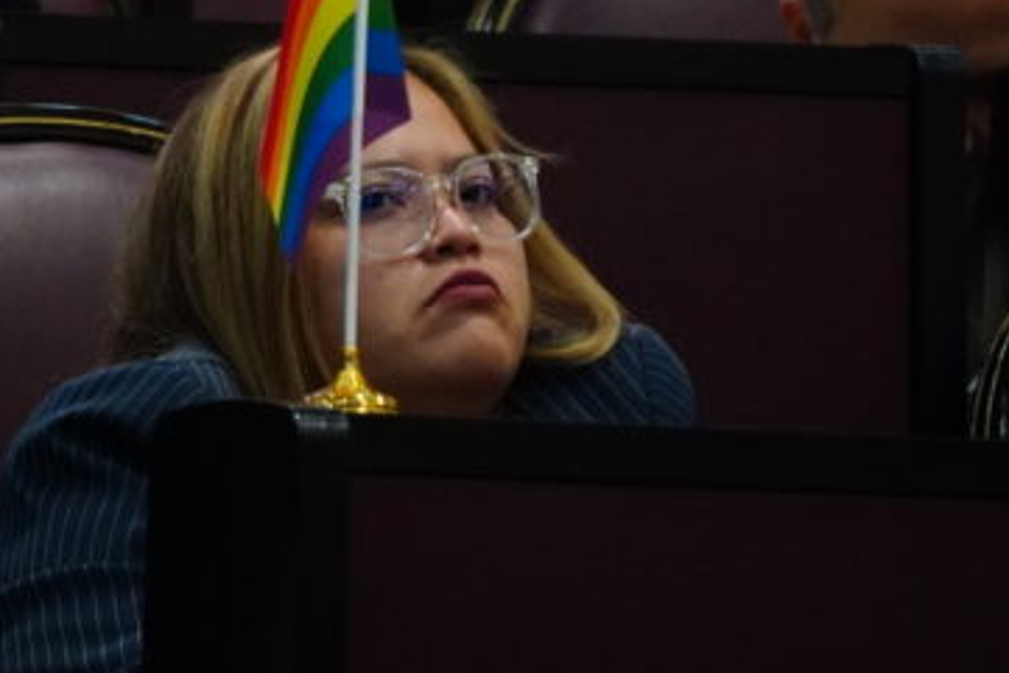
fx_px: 18813
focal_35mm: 671
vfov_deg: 2.1
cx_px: 288
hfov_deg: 3.1
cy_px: 40
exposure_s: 1/160
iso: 5000
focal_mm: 210
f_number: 6.3
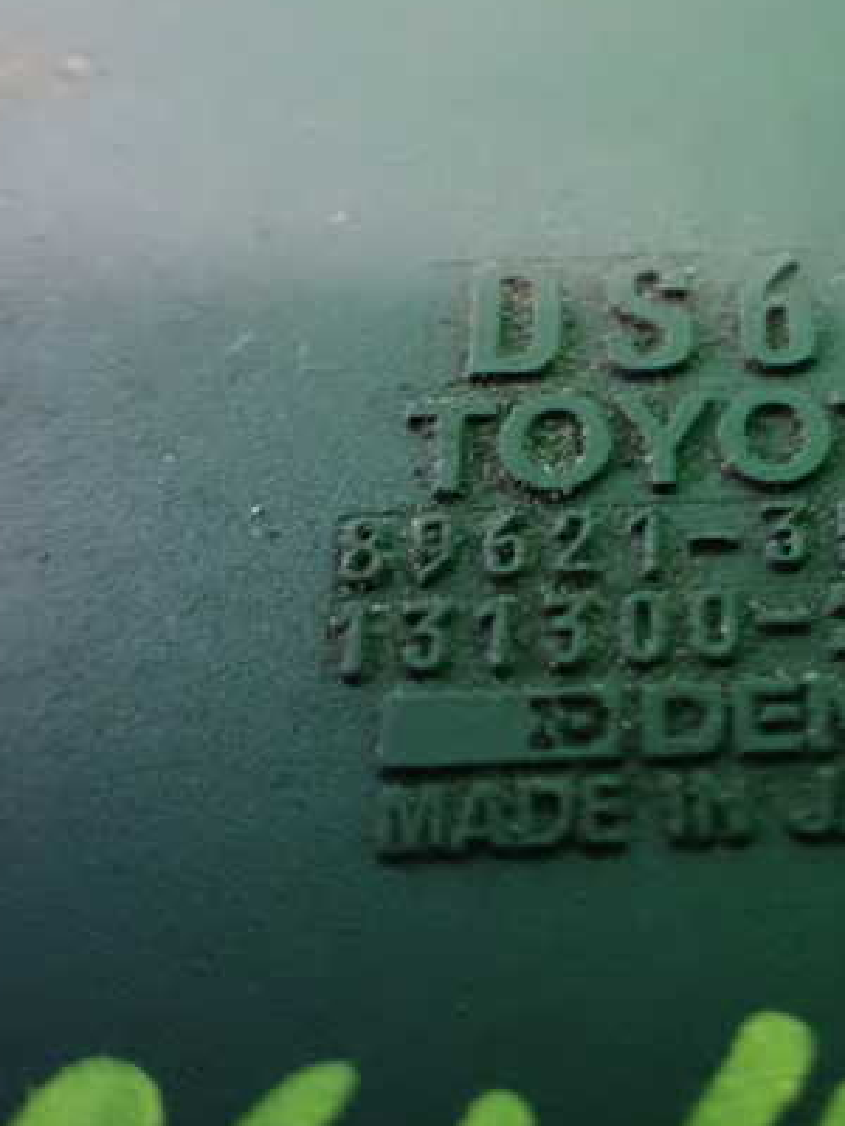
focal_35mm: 45
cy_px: 529
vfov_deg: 42.1
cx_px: 755
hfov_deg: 30.8
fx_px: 1465
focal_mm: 5.4
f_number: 2.3
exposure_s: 1/25
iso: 1600
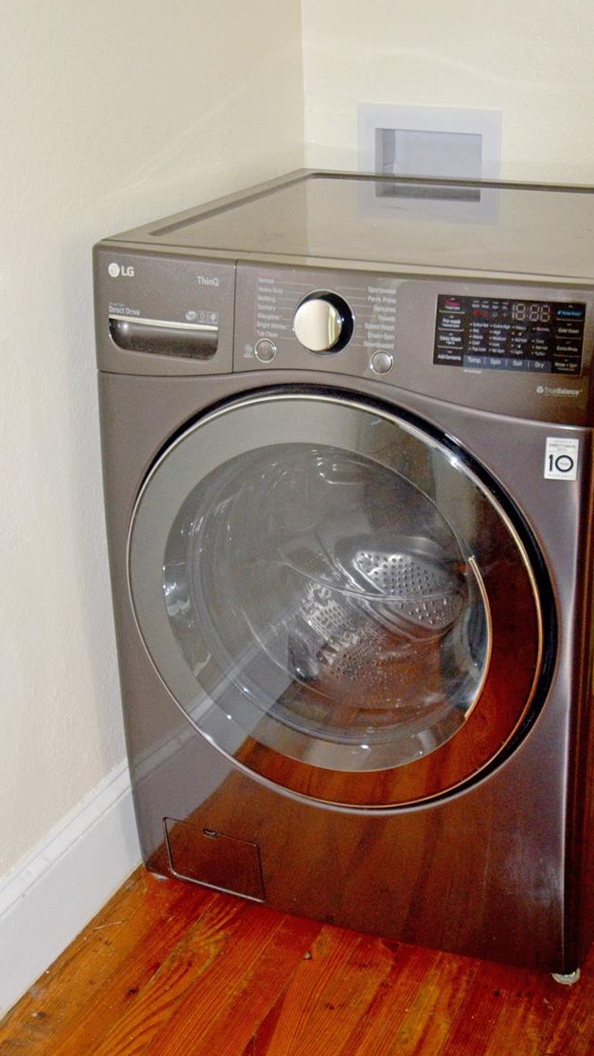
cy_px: 537
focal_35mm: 50
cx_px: 368
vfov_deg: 41.3
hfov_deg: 23.9
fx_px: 1400
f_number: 4
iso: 800
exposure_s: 1/60
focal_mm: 24
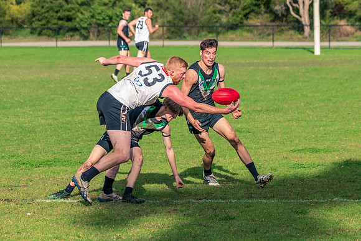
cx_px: 180
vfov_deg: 6.2
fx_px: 2207
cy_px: 120
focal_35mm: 220
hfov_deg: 9.4
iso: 800
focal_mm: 220
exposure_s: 1/1250
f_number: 11
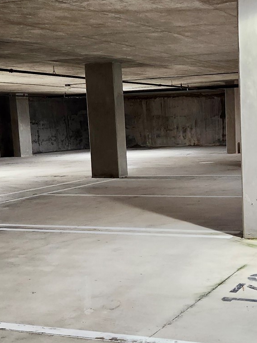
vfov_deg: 31.0
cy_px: 226
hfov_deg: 23.2
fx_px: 614
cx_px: 218
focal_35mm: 62
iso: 200
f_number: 1.8
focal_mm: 5.4
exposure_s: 1/120
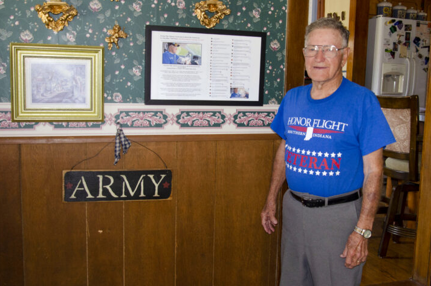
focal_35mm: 42
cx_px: 225
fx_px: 502
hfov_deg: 46.4
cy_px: 140
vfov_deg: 31.8
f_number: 3.8
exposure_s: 1/60
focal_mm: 26
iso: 800
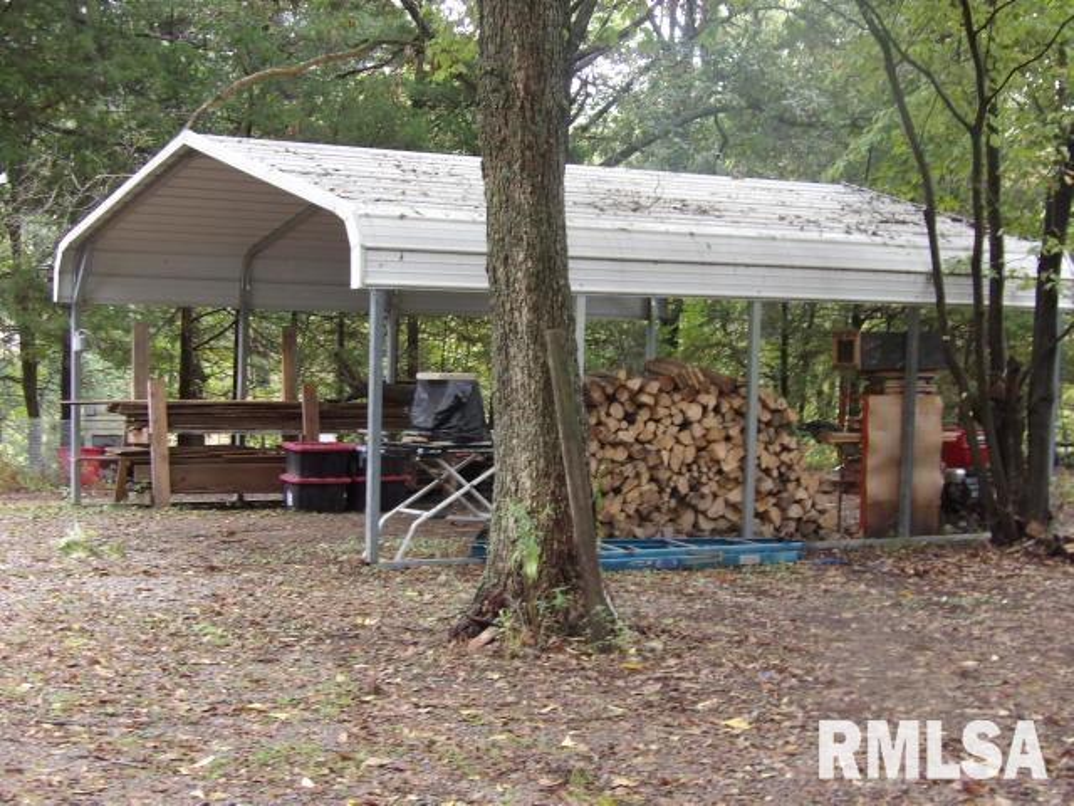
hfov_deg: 31.2
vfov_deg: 23.7
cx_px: 537
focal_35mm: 62
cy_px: 403
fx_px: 1924
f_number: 4
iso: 212
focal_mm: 11.1
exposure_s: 1/17
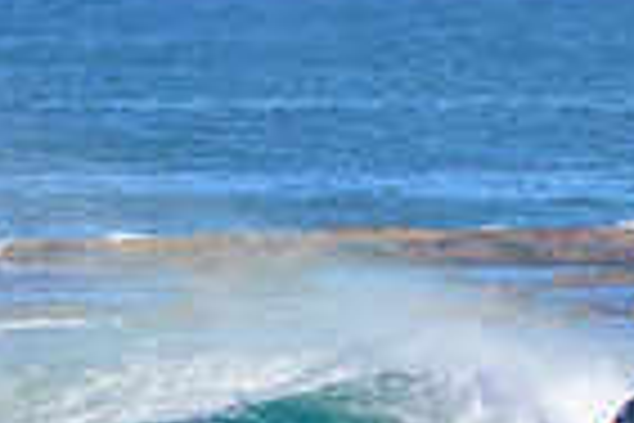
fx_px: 79508
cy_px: 444
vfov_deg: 0.3
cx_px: 578
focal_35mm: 4515
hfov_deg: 0.5
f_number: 11
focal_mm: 800
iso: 1000
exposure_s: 1/2000
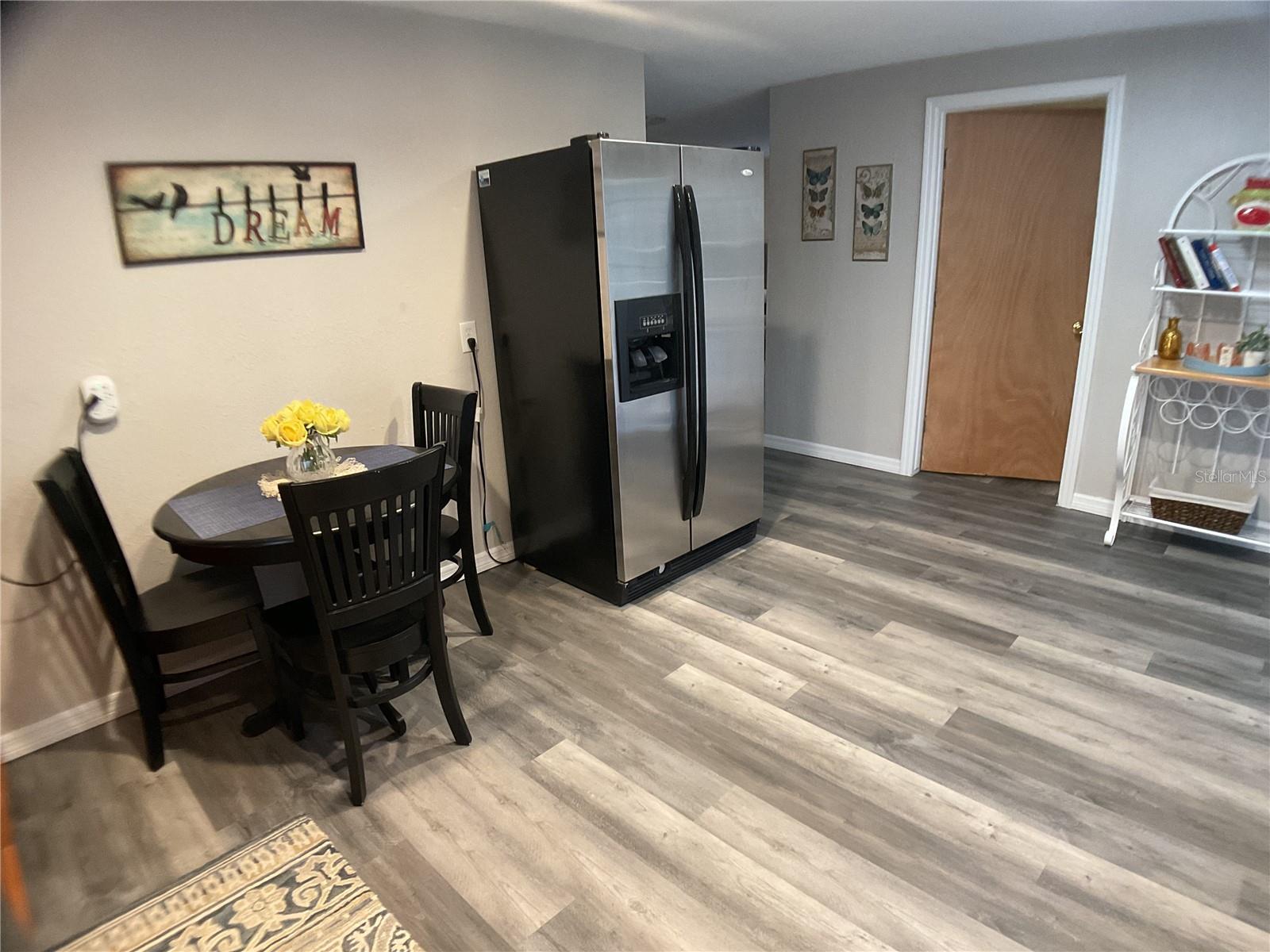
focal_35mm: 29
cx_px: 635
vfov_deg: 48.2
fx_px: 1064
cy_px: 476
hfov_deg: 61.7
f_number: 1.8
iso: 160
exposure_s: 1/60
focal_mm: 3
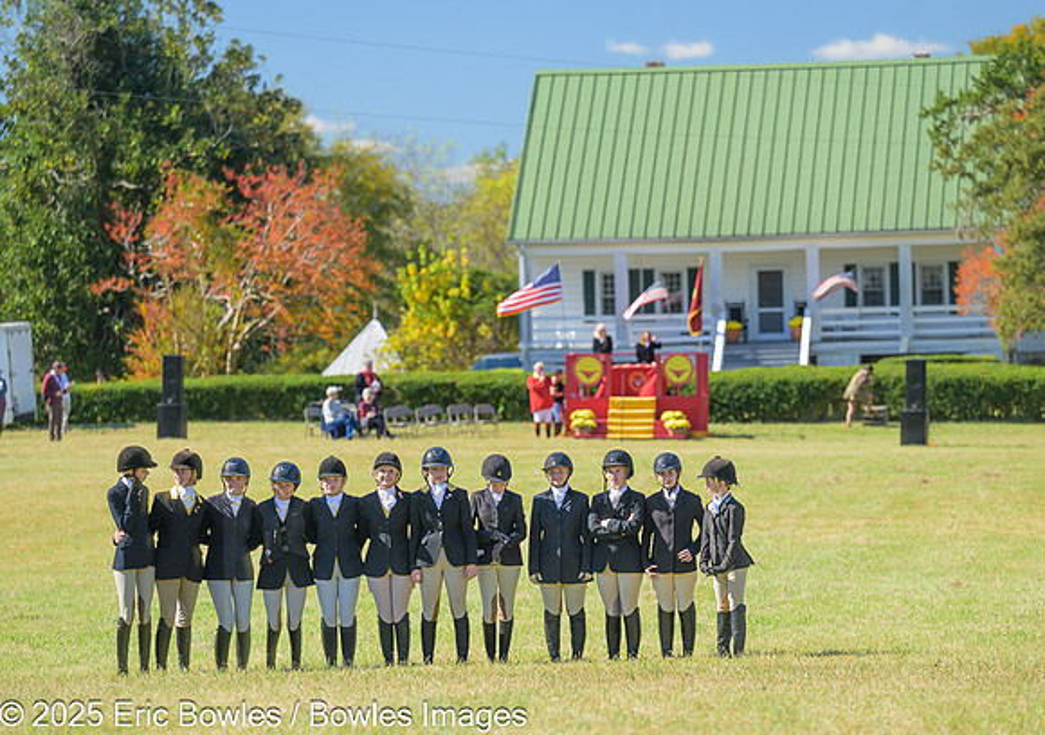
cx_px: 555
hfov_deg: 9.6
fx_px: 6251
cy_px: 405
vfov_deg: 6.7
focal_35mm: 212
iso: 200
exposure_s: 1/400
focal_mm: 185
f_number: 4
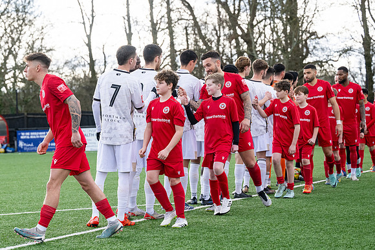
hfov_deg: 21.4
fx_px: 992
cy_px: 145
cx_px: 149
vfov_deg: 14.4
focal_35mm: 95
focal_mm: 79
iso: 800
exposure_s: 1/2000
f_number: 4
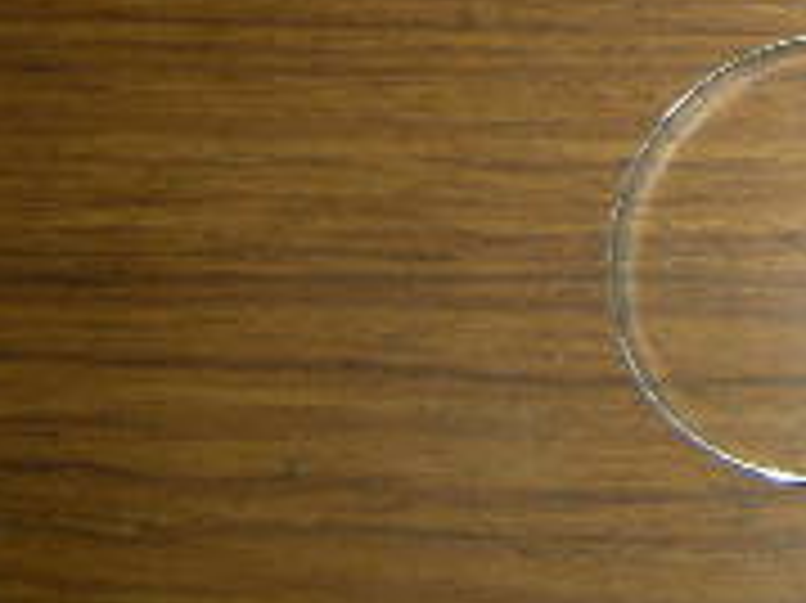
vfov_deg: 13.8
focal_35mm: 100
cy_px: -315
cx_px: 1319
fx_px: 2327
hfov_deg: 17.1
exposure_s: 1/30
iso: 64
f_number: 2.8
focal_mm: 4.7
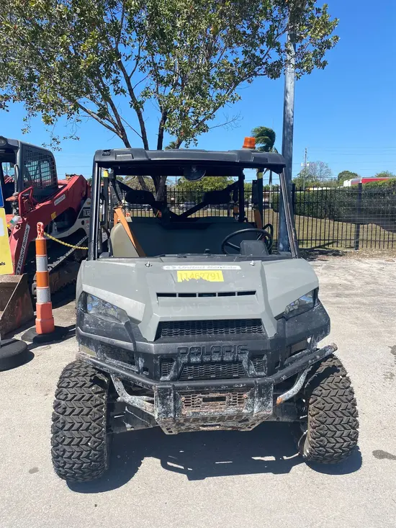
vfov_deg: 67.3
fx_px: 396
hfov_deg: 53.1
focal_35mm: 26
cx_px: 198
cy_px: 264
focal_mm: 4.25
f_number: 1.8
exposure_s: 1/2358
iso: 32
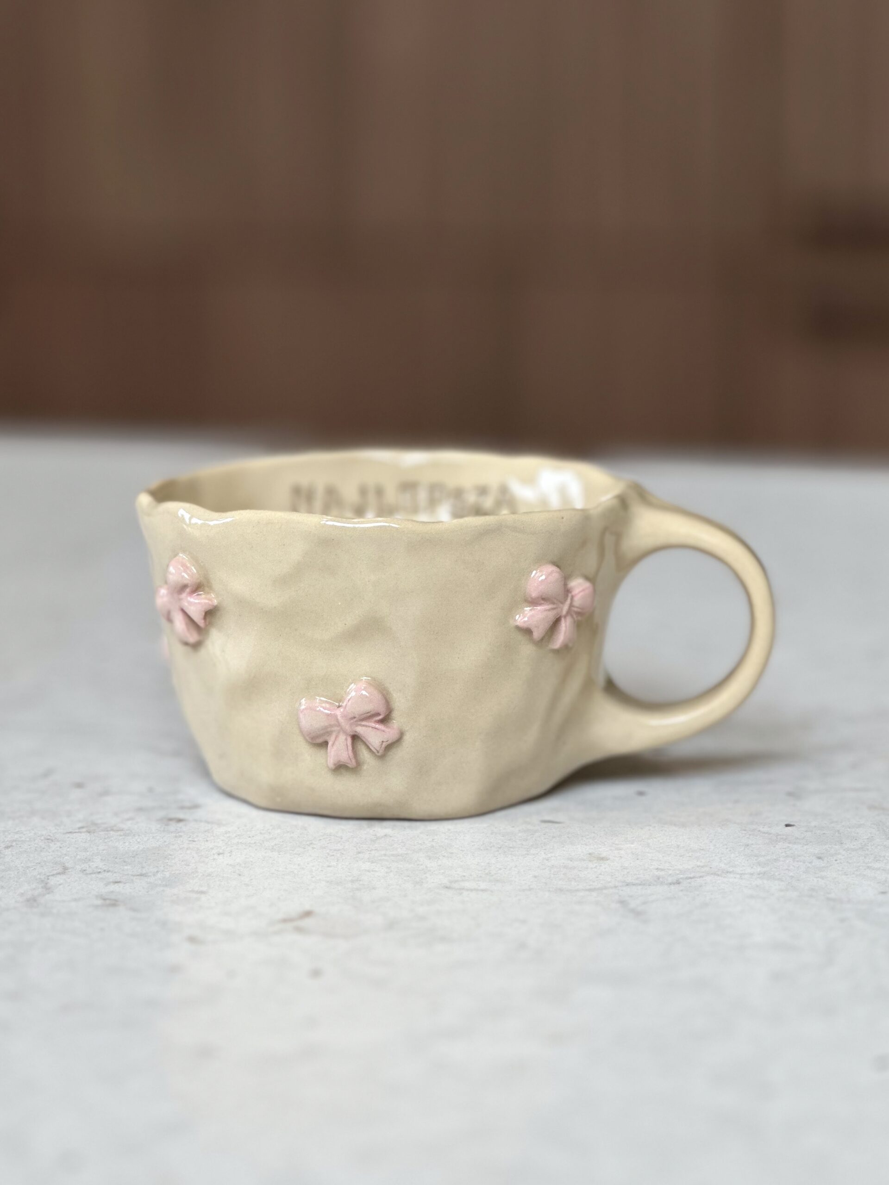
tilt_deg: -10.2
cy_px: 592
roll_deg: -0.4
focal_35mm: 77
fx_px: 2637
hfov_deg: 19.1
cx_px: 444
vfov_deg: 25.3
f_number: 2.8
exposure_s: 1/100
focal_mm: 9
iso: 40
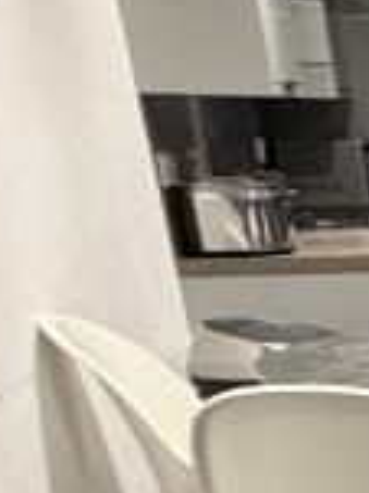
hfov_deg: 10.7
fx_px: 1352
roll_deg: -1.0
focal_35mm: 95
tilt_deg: -19.5
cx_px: 1100
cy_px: 607
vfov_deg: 19.4
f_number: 2.2
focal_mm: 2.22
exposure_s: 1/64
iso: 320
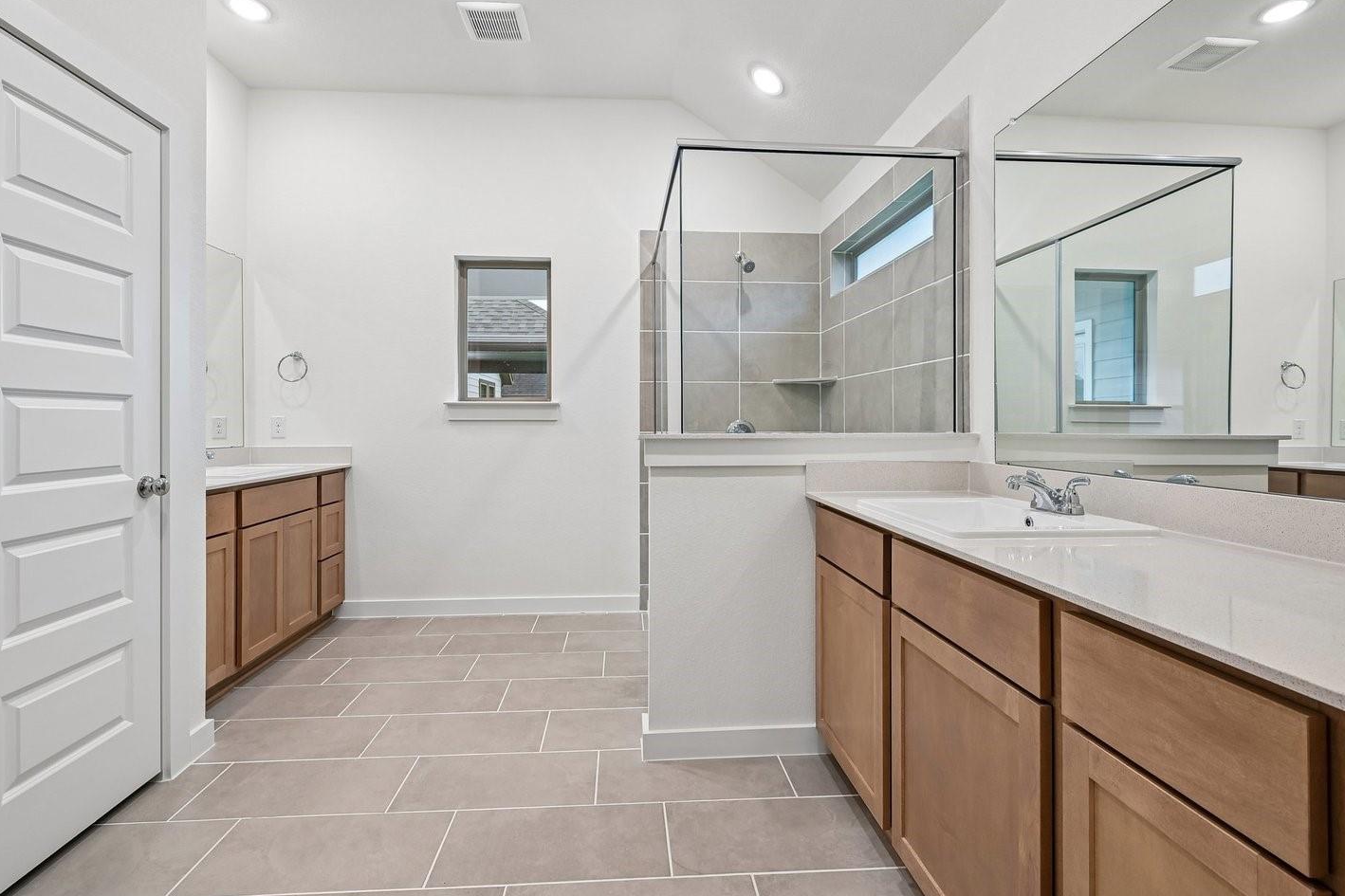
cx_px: 658
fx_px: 619
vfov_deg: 71.7
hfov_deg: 94.7
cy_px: 414
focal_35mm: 17
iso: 250
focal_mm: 14.5
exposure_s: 1/15
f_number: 8
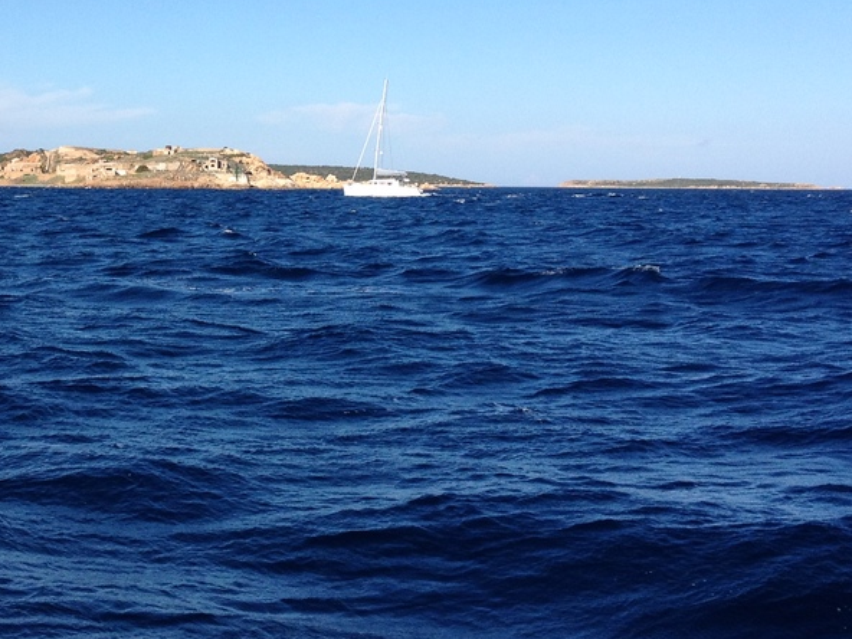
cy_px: 160
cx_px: 242
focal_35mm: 71
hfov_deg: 27.1
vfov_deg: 20.6
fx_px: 1748
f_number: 2.4
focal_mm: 4.28
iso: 64
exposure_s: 1/1672
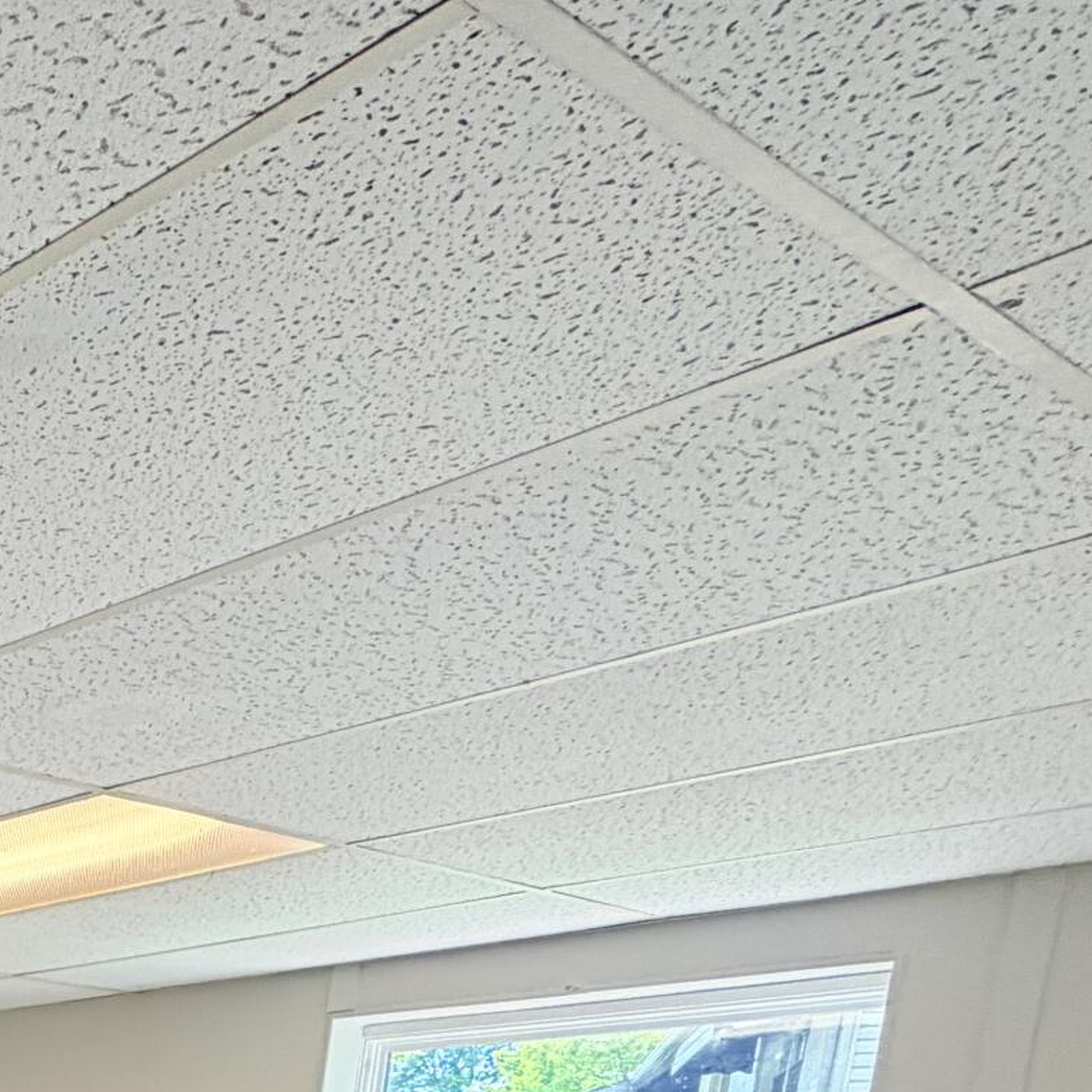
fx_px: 1713
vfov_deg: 26.7
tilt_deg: -12.0
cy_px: 1586
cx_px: -631
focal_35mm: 48
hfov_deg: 24.9
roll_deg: -2.8
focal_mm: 2.22
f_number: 2.2
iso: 100
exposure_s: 1/120
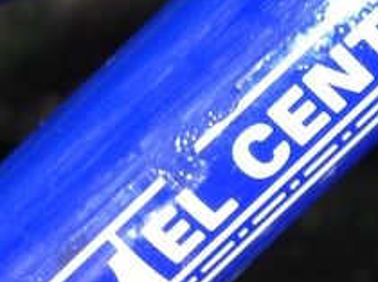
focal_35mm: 126
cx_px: 274
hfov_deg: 15.6
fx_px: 1374
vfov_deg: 11.6
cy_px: -25
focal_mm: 4.12
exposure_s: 1/80
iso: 50
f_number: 2.4
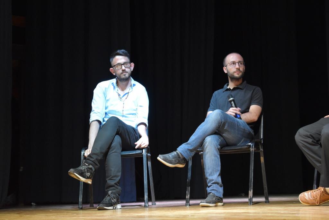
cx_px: 164
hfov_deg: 24.6
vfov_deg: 16.6
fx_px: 754
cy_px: 110
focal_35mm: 82
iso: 3200
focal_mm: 55
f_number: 5.6
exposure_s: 1/15
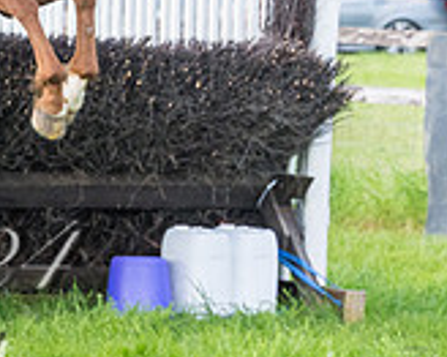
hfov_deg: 5.8
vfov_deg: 4.7
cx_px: -385
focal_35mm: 328
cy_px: 166
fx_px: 4337
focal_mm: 70
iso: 800
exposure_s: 1/2000
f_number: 4
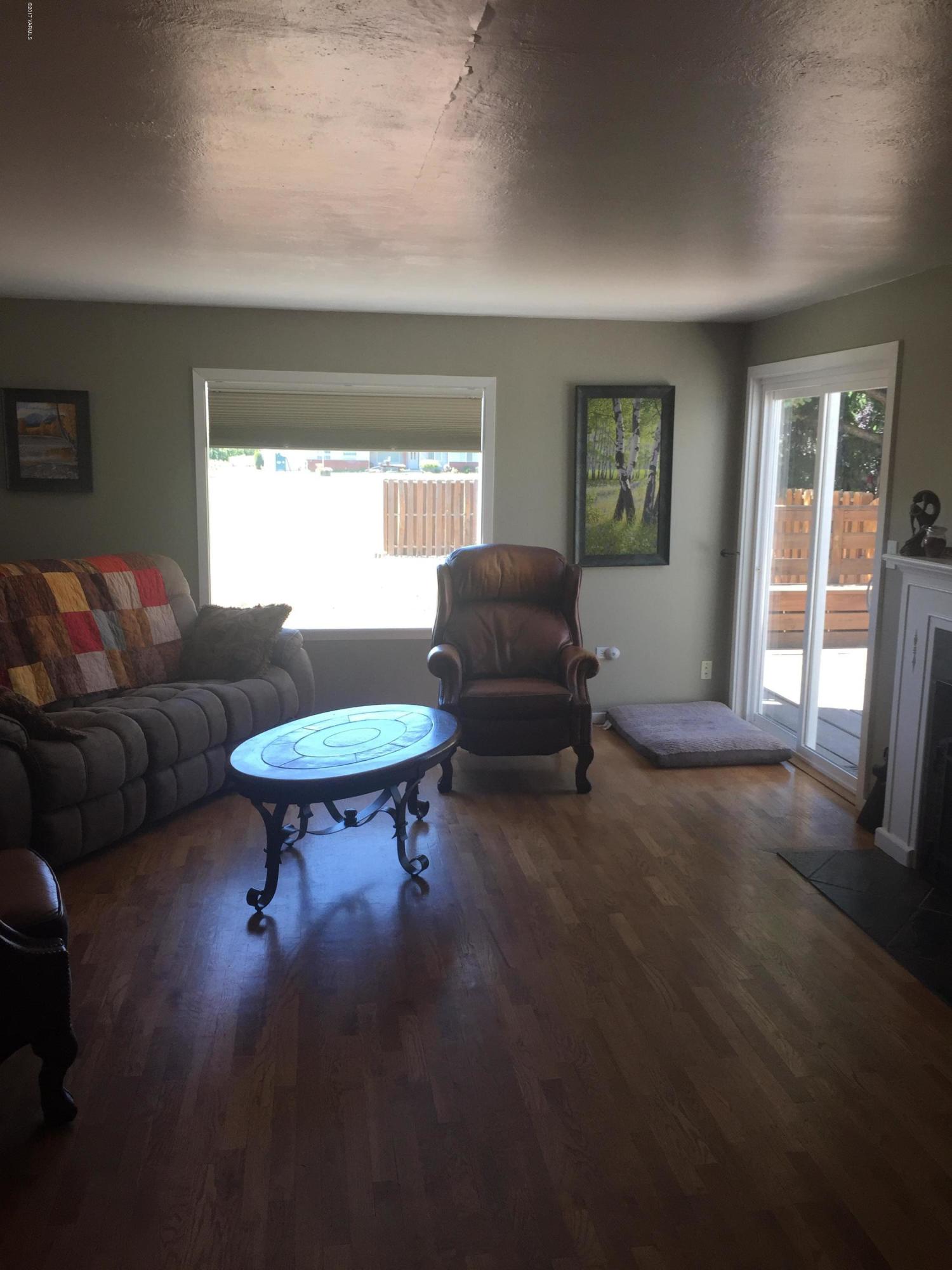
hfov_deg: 48.2
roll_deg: -1.5
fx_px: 1063
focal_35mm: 29
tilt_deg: -8.9
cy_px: 635
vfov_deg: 61.7
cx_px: 476
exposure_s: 1/120
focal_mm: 4.15
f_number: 2.2
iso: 50
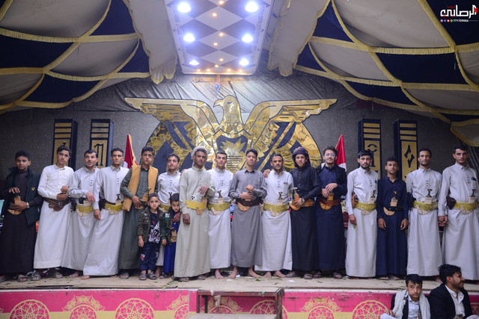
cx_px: 240
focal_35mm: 30
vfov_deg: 43.6
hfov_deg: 61.9
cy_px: 160
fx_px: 399
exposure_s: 1/125
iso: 1600
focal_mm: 30
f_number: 4
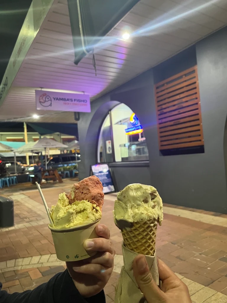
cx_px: 114
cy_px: 152
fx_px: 227
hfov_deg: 53.1
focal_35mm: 26
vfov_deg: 67.3
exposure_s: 1/33
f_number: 1.6
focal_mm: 5.1
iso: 500
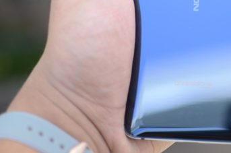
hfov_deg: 18.4
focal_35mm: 110
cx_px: 199
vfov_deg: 12.2
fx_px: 705
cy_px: -7
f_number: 1.8
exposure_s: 1/320
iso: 100
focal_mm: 35
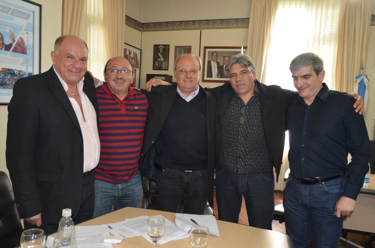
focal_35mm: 30
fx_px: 312
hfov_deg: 62.1
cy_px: 124
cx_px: 188
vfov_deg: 43.4
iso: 720
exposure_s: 1/60
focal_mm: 20
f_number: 3.8
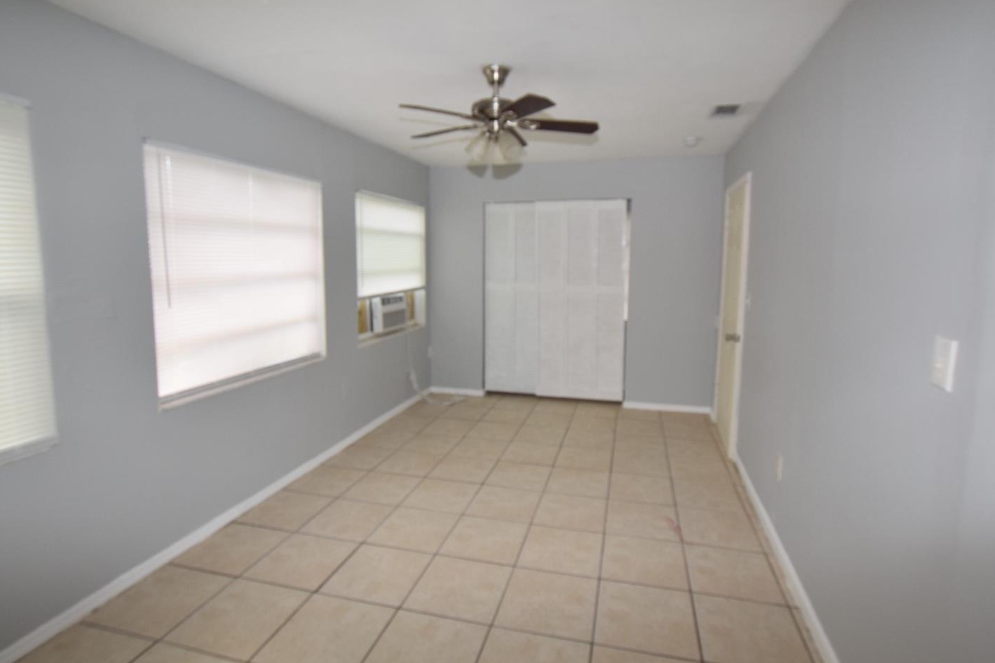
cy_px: 318
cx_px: 523
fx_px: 470
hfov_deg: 93.2
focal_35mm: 17
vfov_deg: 70.4
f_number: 5.6
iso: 640
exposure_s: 1/125
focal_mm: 10
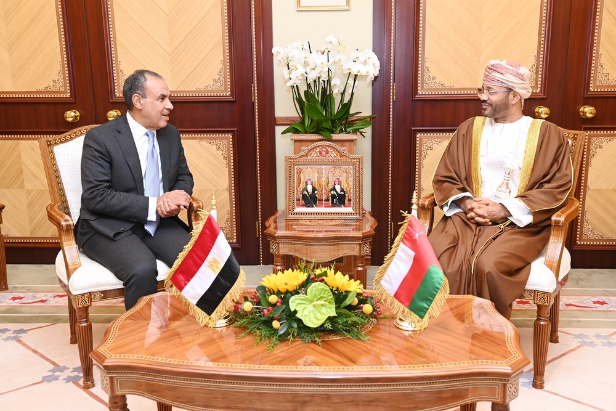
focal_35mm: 35
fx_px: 599
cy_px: 206
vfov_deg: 37.9
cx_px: 308
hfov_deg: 54.4
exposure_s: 1/125
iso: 2000
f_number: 5.6
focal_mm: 35
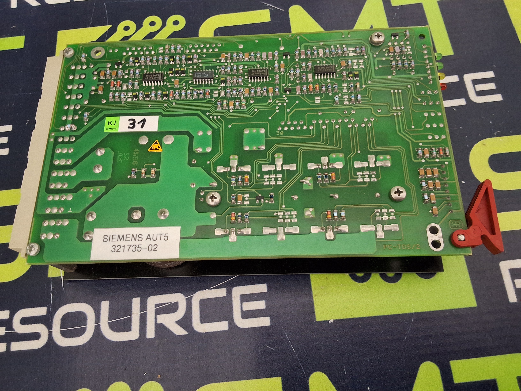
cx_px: 260
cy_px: 196
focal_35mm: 28
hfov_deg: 63.4
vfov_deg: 49.7
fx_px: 421
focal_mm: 2.91
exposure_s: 1/20
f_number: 1.9
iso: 320
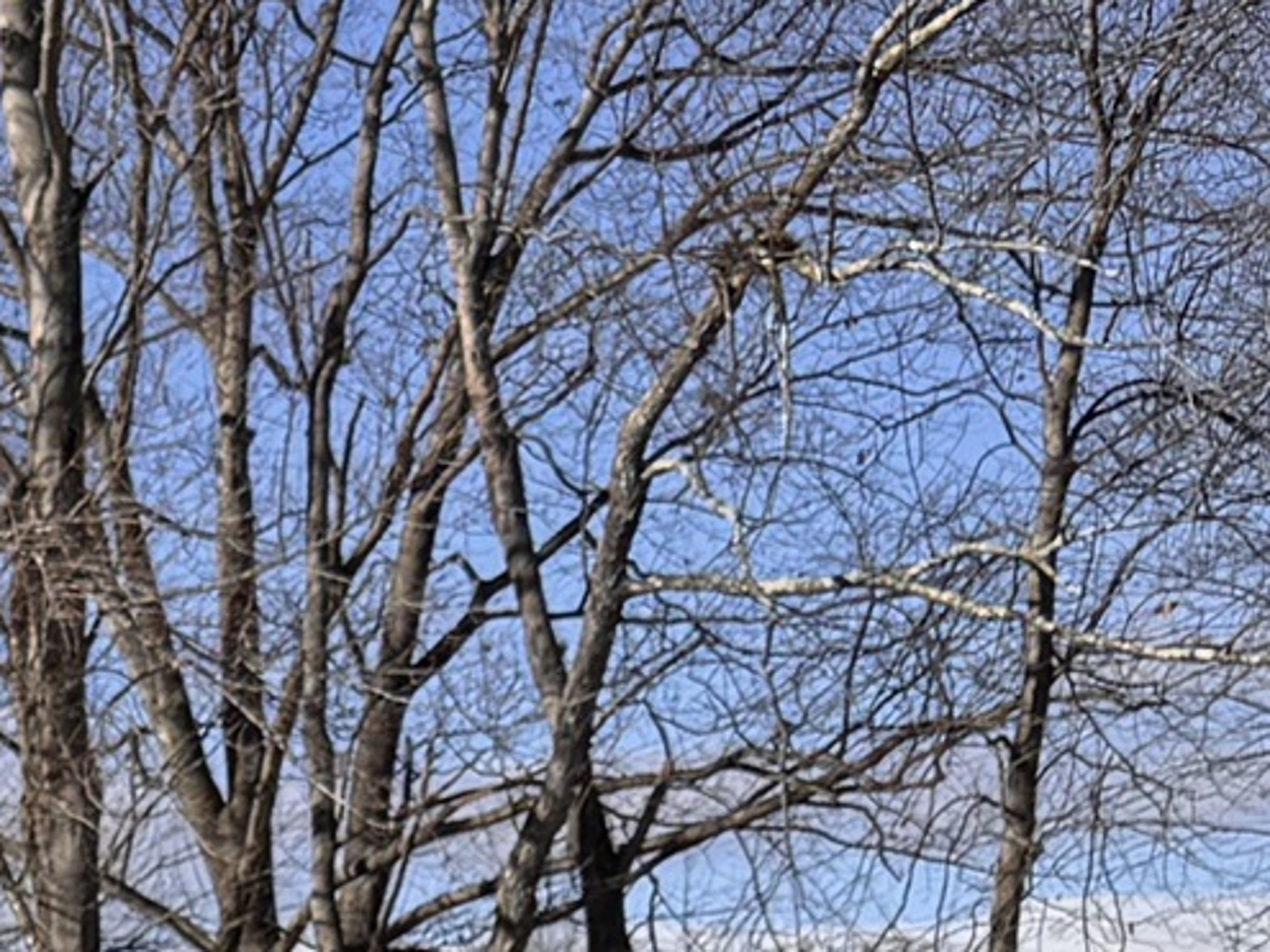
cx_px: -1296
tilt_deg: -5.6
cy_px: 1989
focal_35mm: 149
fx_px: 5465
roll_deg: -0.7
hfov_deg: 11.8
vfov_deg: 9.3
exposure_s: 1/4310
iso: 80
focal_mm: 6.76
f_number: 1.78
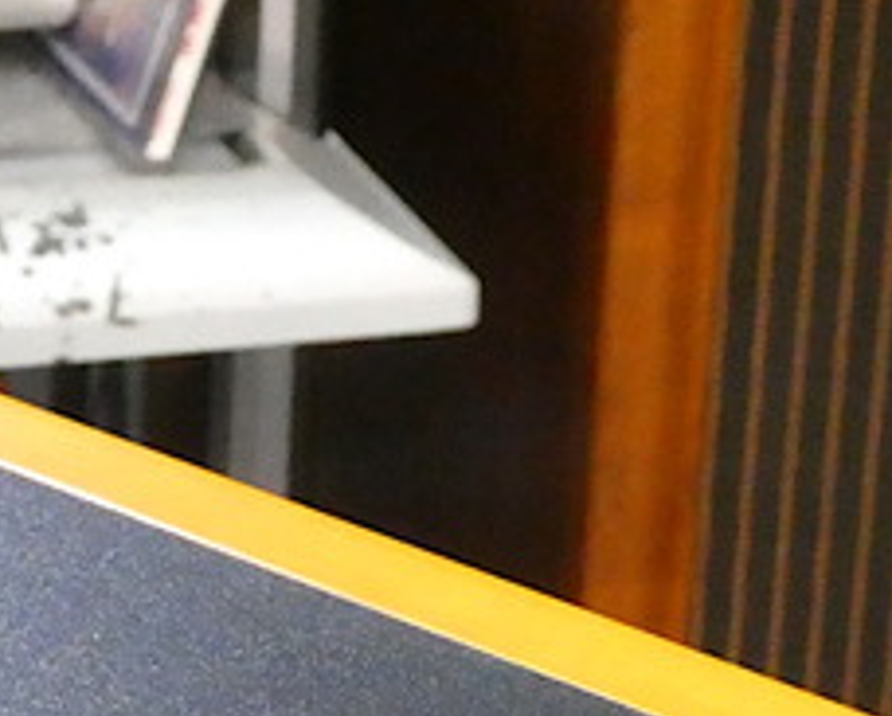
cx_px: -39
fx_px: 5102
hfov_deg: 9.9
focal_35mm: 193
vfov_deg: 7.8
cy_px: 1174
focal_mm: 8.4
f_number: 4
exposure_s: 1/80
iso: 1250
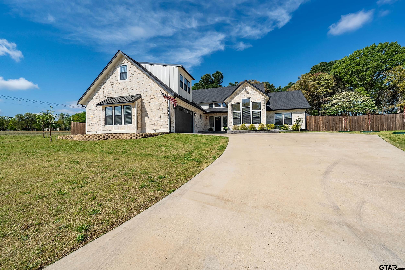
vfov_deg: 81.2
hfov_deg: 104.3
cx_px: 202
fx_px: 157
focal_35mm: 14
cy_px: 135
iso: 800
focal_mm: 14
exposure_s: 1/8000
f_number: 8
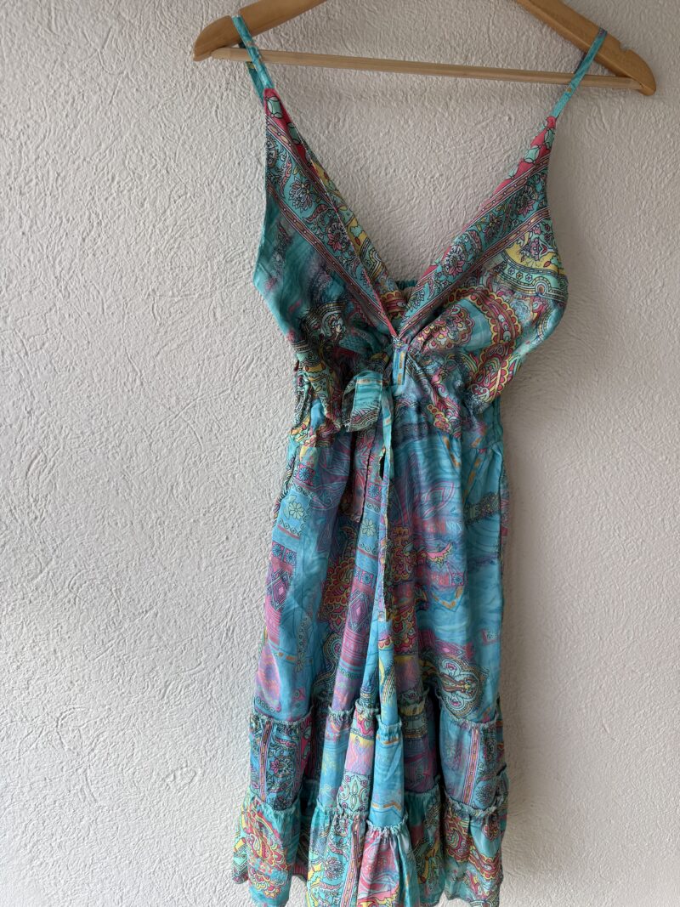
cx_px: 340
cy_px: 454
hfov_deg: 56.8
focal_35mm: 24
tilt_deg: -11.5
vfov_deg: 71.6
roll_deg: -2.0
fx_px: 629
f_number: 1.78
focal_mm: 6.76
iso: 80
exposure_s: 1/365
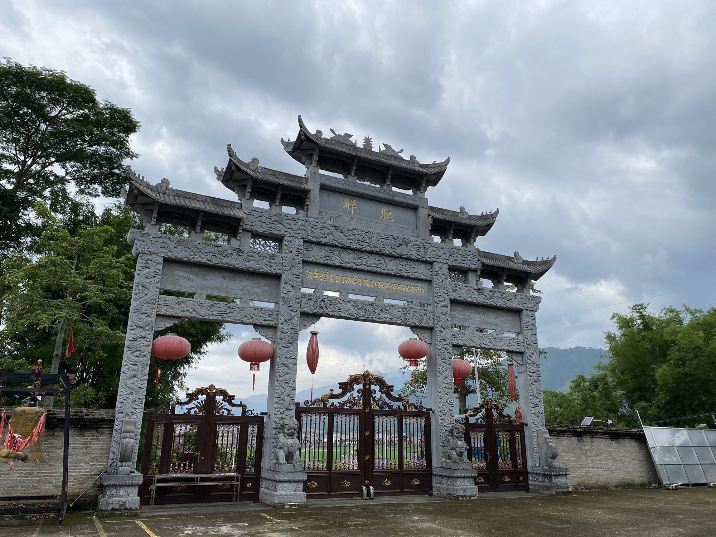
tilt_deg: +17.3
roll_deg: -1.2
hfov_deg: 67.3
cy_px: 268
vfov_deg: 53.1
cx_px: 358
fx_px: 538
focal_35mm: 26
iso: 32
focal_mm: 4.25
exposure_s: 1/3300
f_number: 1.8
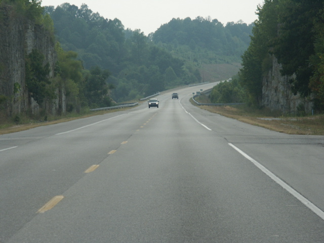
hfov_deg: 9.9
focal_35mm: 199
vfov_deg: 7.5
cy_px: 122
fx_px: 1863
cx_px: 162
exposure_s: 1/250
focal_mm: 50.48
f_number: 6.7
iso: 100
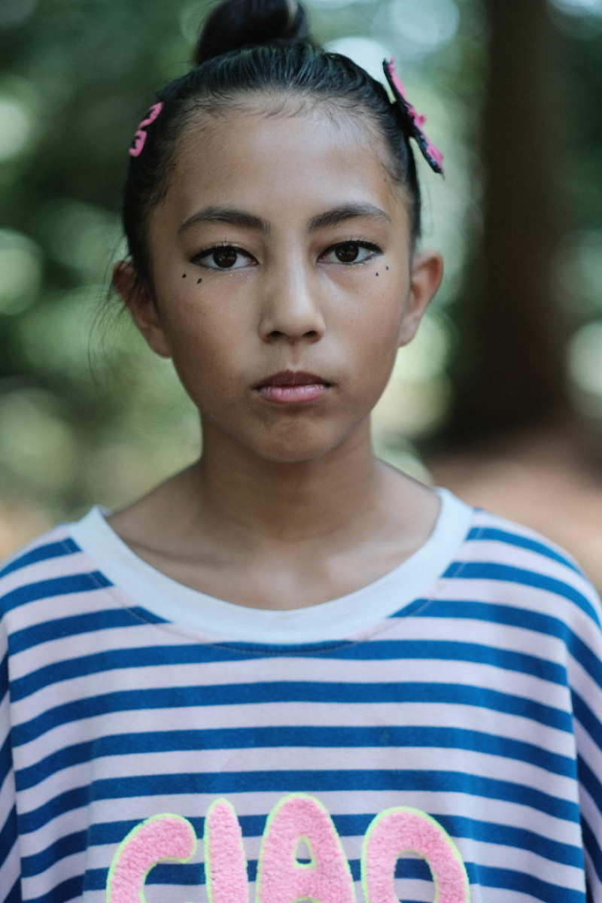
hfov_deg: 16.3
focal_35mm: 84
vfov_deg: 24.2
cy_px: 452
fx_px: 2107
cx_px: 301
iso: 400
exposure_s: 1/1000
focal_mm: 56
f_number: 1.6
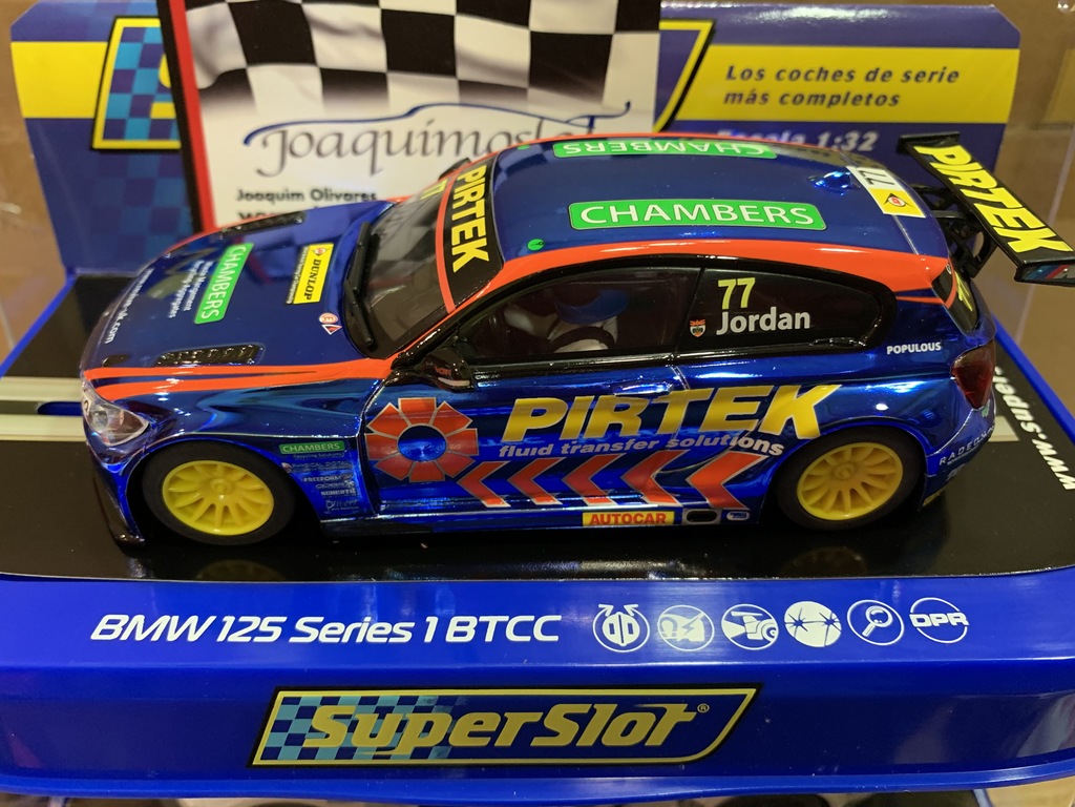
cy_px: 404
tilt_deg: -35.3
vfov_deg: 53.1
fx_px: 807
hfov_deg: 67.3
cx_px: 538
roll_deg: -0.2
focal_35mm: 26
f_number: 1.8
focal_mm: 4.25
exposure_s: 1/33
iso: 400
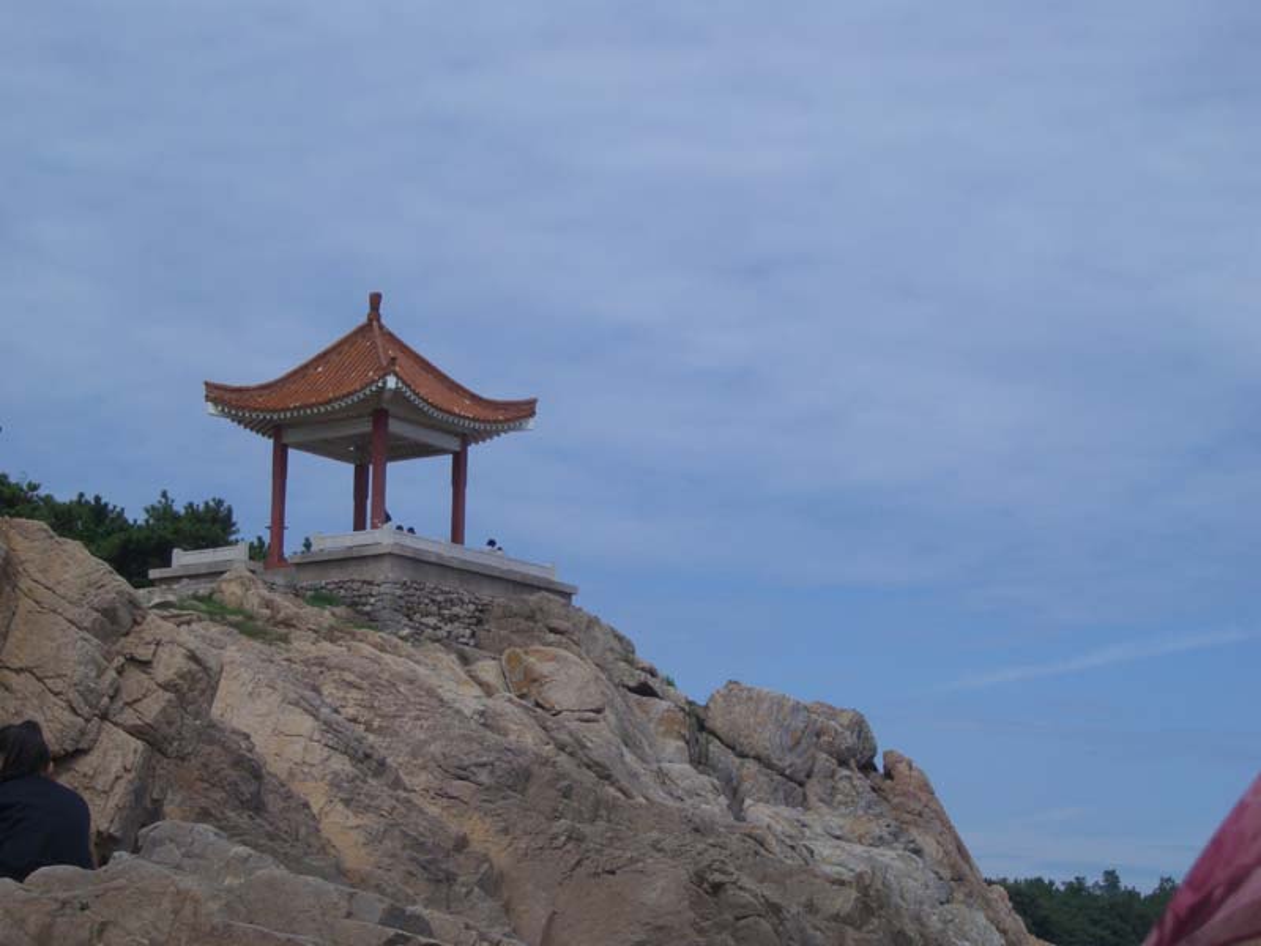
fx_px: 2696
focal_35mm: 74
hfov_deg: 26.3
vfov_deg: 19.9
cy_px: 473
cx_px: 630
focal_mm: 12.2
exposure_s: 1/640
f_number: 6.2
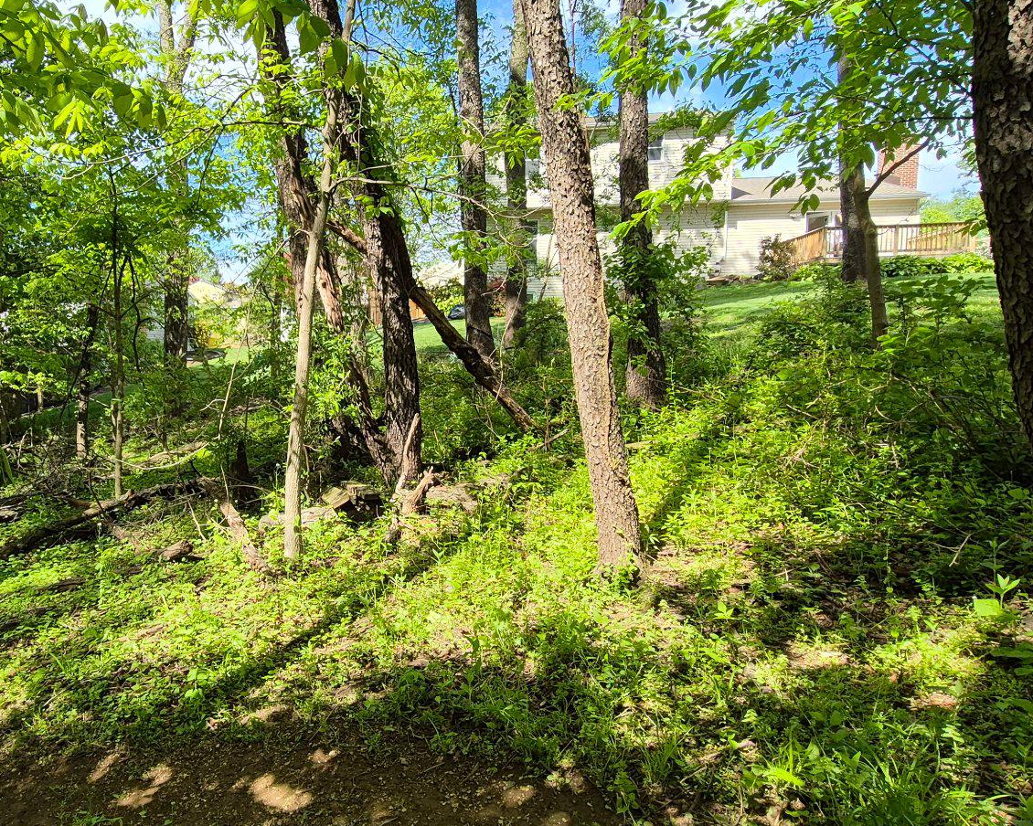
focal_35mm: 23
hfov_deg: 70.1
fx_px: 703
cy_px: 416
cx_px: 328
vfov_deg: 60.9
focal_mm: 1.74
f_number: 2.2
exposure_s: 1/505
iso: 50
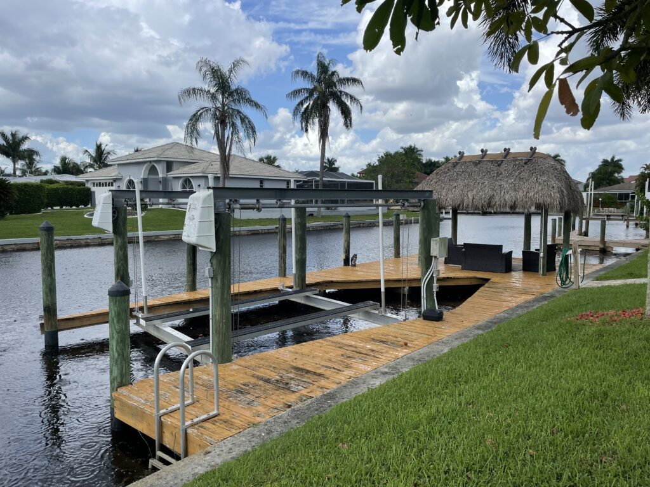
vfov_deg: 53.1
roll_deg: +0.1
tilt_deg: -2.5
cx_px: 325
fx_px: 488
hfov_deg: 67.3
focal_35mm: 26
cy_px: 244
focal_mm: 4.2
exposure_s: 1/2564
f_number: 1.6
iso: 32
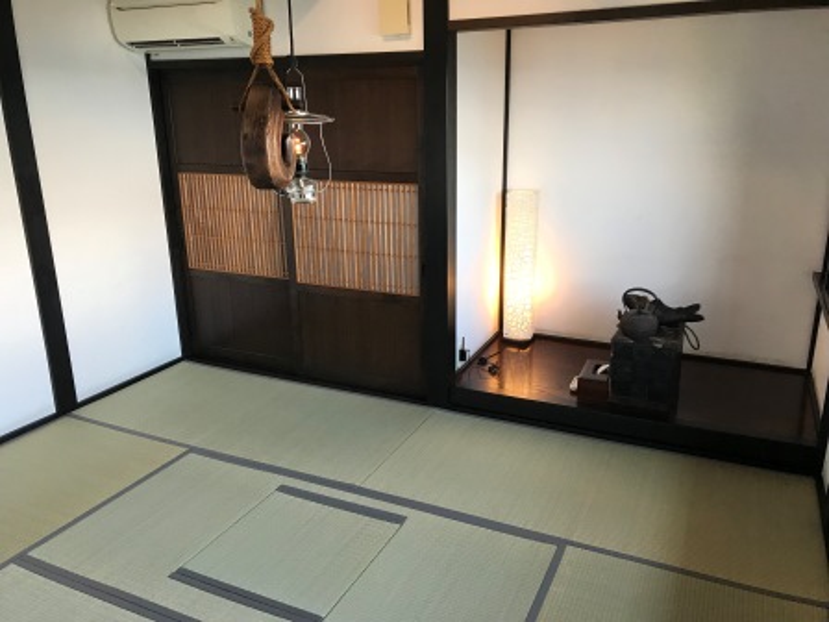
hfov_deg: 63.4
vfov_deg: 49.7
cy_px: 311
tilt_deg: -16.2
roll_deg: +0.6
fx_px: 671
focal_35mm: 28
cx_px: 414
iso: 32
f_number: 1.8
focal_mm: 3.99
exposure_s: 1/30
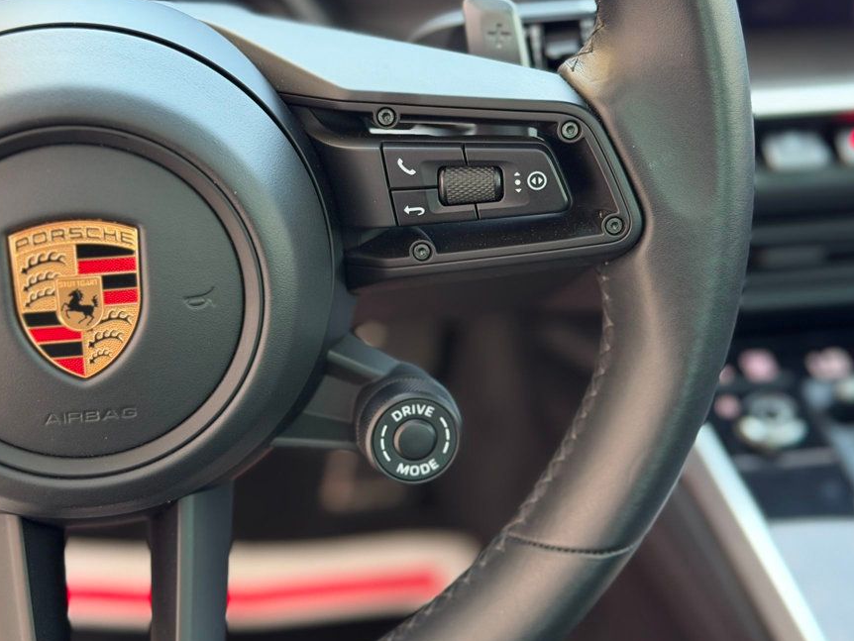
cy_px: 289
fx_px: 1407
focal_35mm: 57
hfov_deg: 33.8
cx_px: 403
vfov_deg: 25.7
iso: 100
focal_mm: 6.76
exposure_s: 1/61
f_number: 1.78
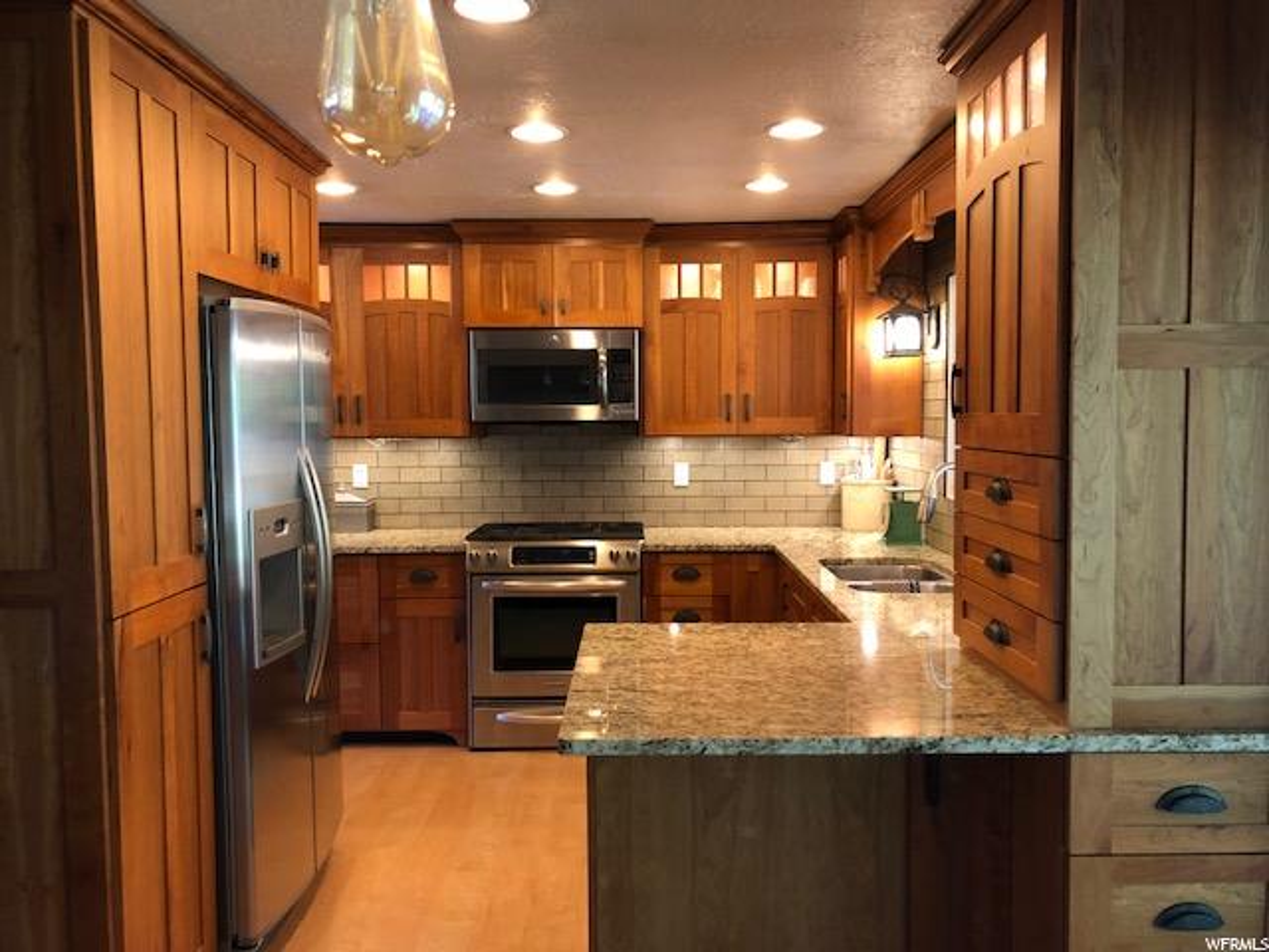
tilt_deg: -4.3
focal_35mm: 28
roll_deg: +0.7
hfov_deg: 63.4
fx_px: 1026
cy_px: 476
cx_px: 634
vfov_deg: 49.7
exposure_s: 1/15
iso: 40
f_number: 1.8
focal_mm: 4
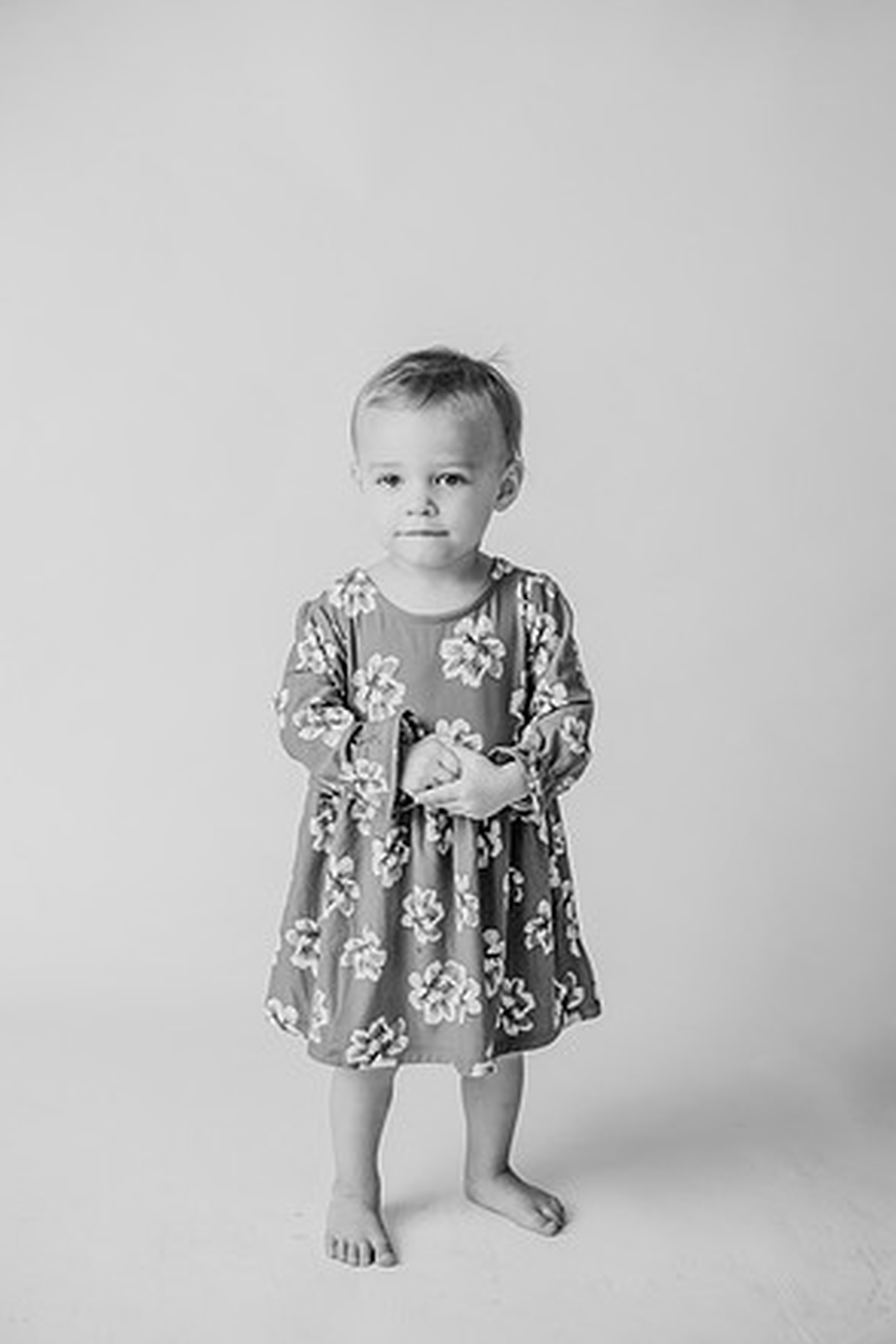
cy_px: 667
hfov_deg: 26.5
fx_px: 1904
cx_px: 451
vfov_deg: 38.9
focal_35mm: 51
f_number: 2.8
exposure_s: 1/160
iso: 100
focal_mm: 50
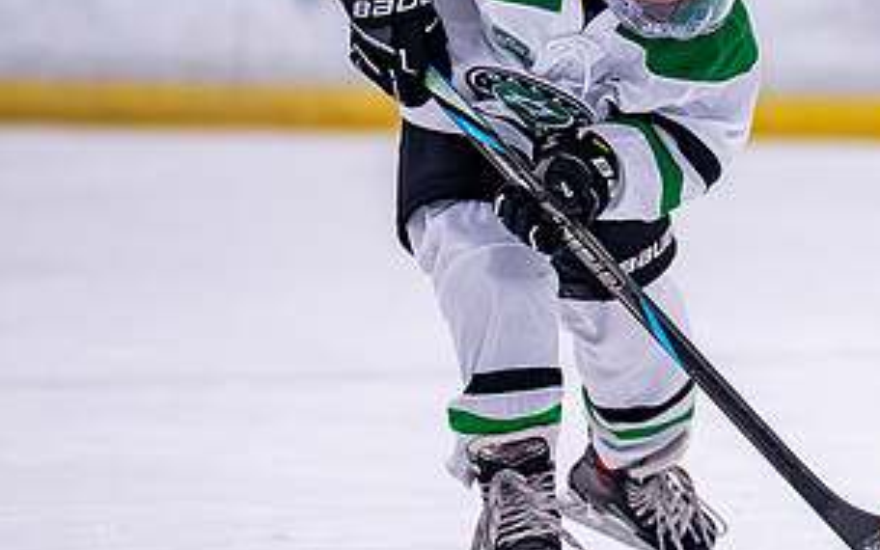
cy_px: 196
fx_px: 11919
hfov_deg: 4.2
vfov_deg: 2.6
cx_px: 771
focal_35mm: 497
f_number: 2.8
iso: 2500
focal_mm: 200
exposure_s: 1/1250
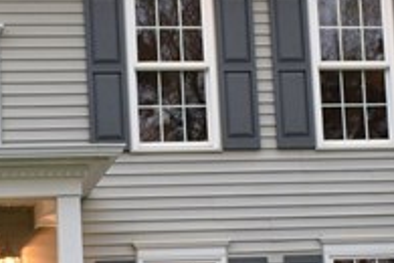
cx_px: 145
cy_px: 299
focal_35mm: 150
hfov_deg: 13.7
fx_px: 1642
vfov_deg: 9.1
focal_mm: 18
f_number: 4
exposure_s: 1/80
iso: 800
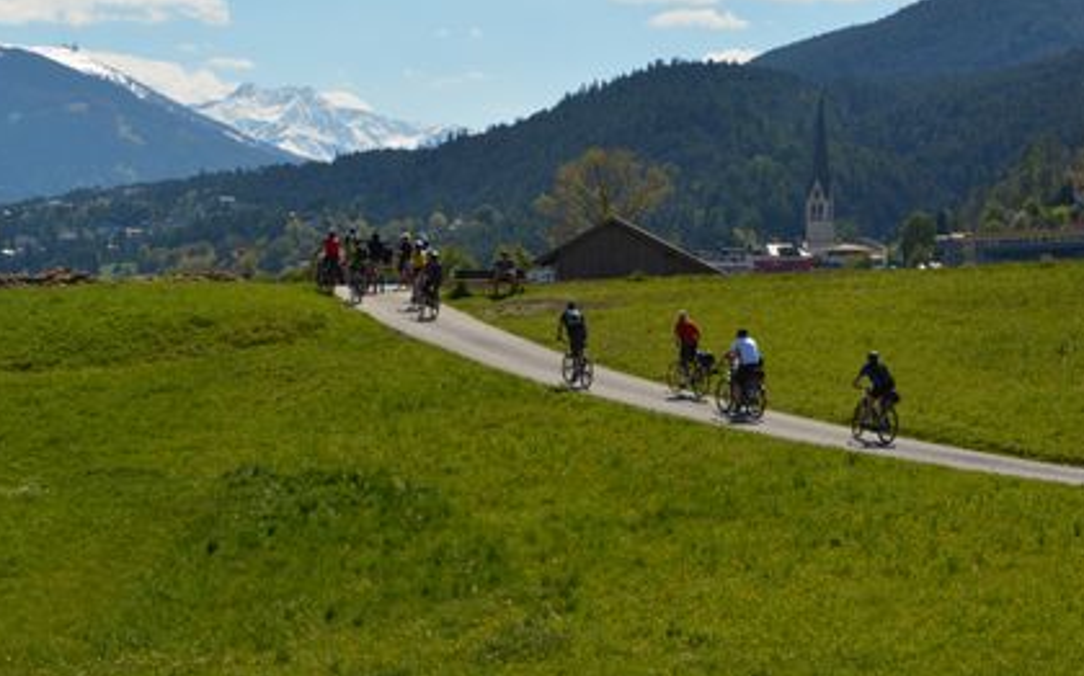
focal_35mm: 123
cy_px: 378
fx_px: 3632
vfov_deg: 10.6
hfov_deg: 17.0
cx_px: 565
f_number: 11
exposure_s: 1/200
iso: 100
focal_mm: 66
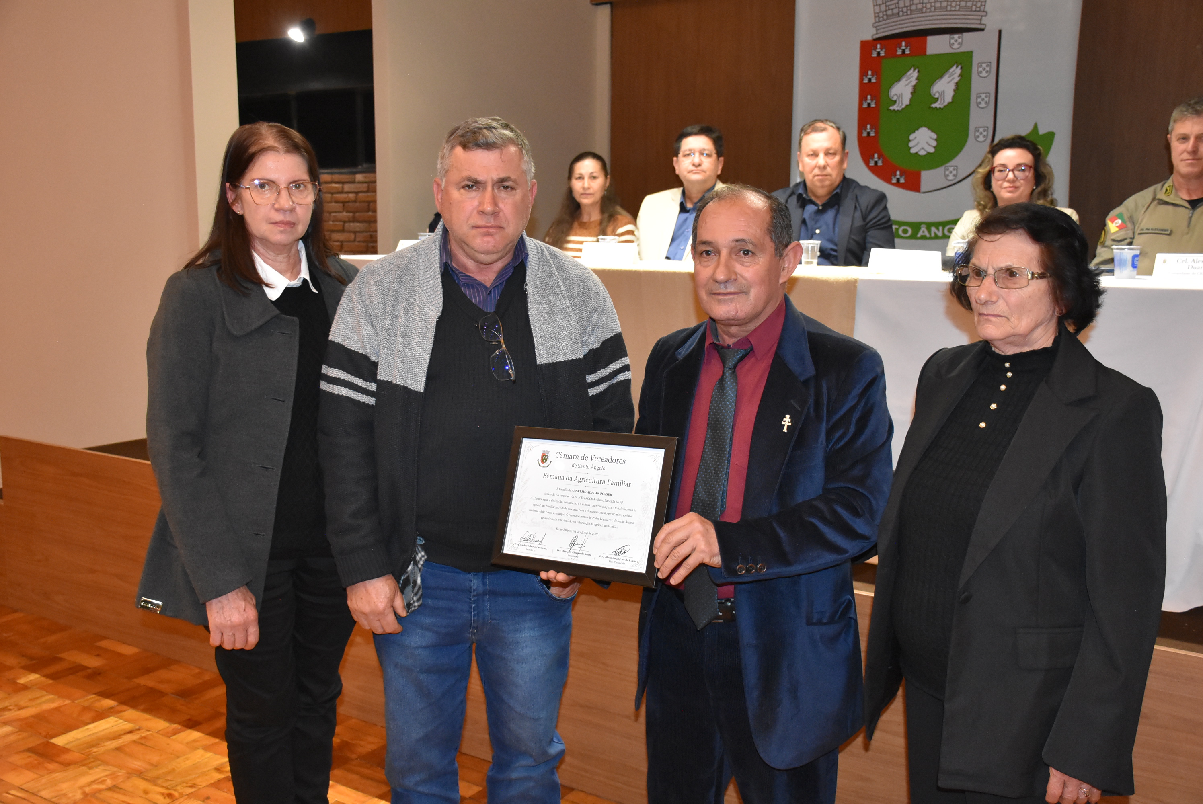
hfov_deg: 53.1
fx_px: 1204
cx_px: 602
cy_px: 402
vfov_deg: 36.9
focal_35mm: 36
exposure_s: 1/60
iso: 3600
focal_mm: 24
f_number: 3.8
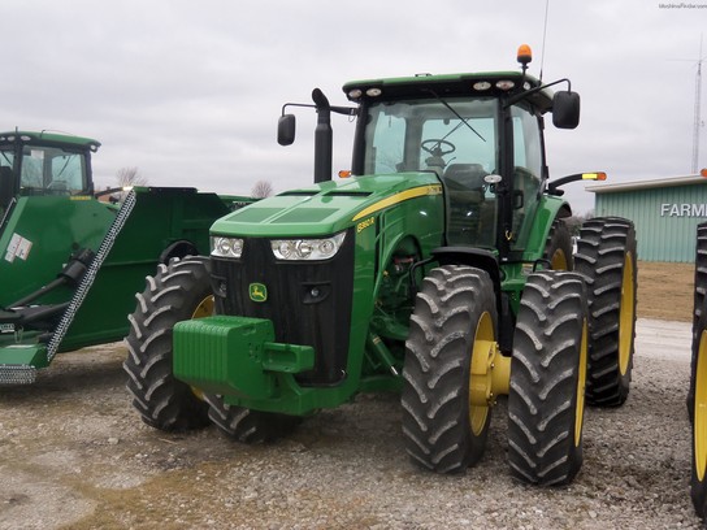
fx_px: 776
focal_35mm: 38
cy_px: 265
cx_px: 354
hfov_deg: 49.0
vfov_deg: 37.7
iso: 64
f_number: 4.3
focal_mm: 6.8
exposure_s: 1/200
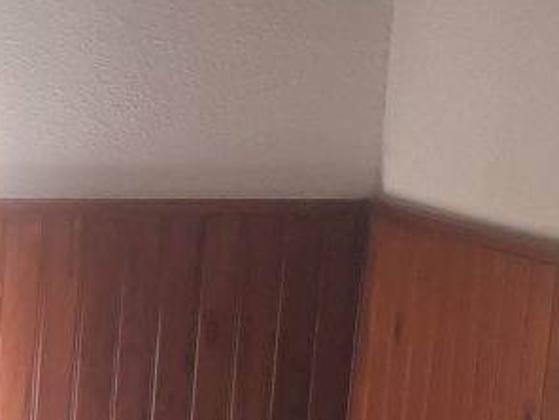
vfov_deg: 10.1
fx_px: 2358
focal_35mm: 146
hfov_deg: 12.5
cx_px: -404
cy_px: 418
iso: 40
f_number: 1.9
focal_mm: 3.6
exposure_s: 1/103
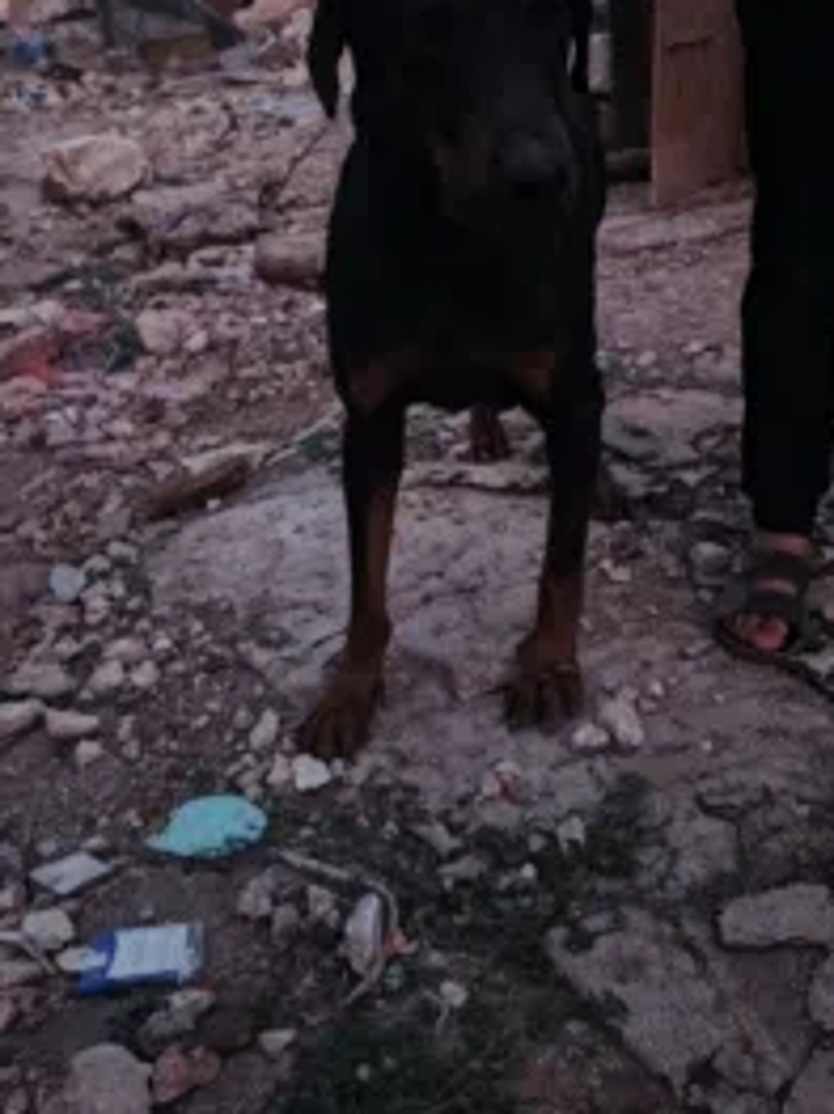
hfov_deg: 40.6
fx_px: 1125
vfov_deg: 51.4
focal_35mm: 35
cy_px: 352
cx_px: 445
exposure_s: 1/14.3
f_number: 1.7
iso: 8396
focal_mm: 5.25
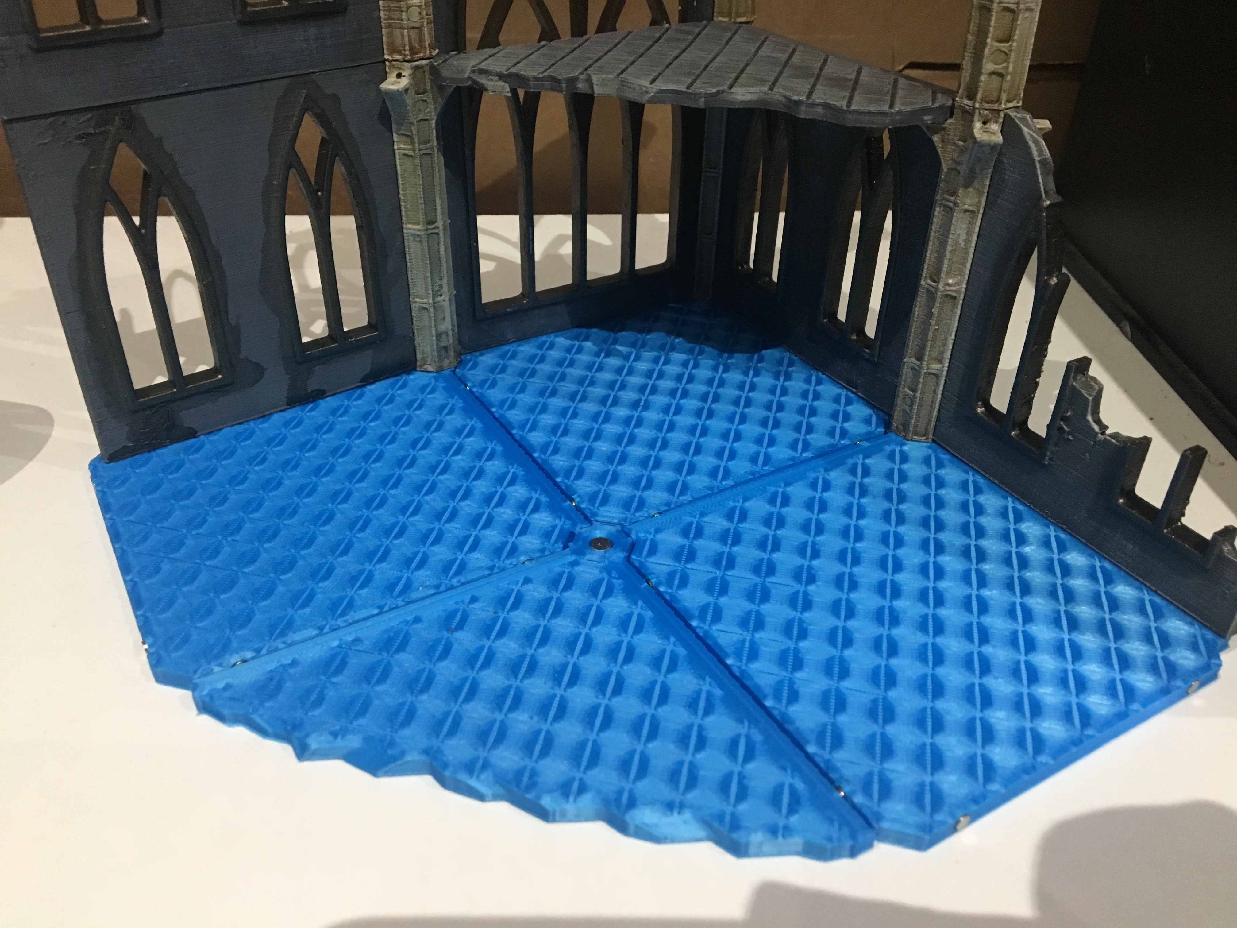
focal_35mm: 29
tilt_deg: -35.0
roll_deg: -1.2
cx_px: 618
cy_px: 464
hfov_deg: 61.7
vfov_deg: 48.2
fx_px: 1036
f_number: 2.2
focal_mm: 4.15
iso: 250
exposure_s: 1/33
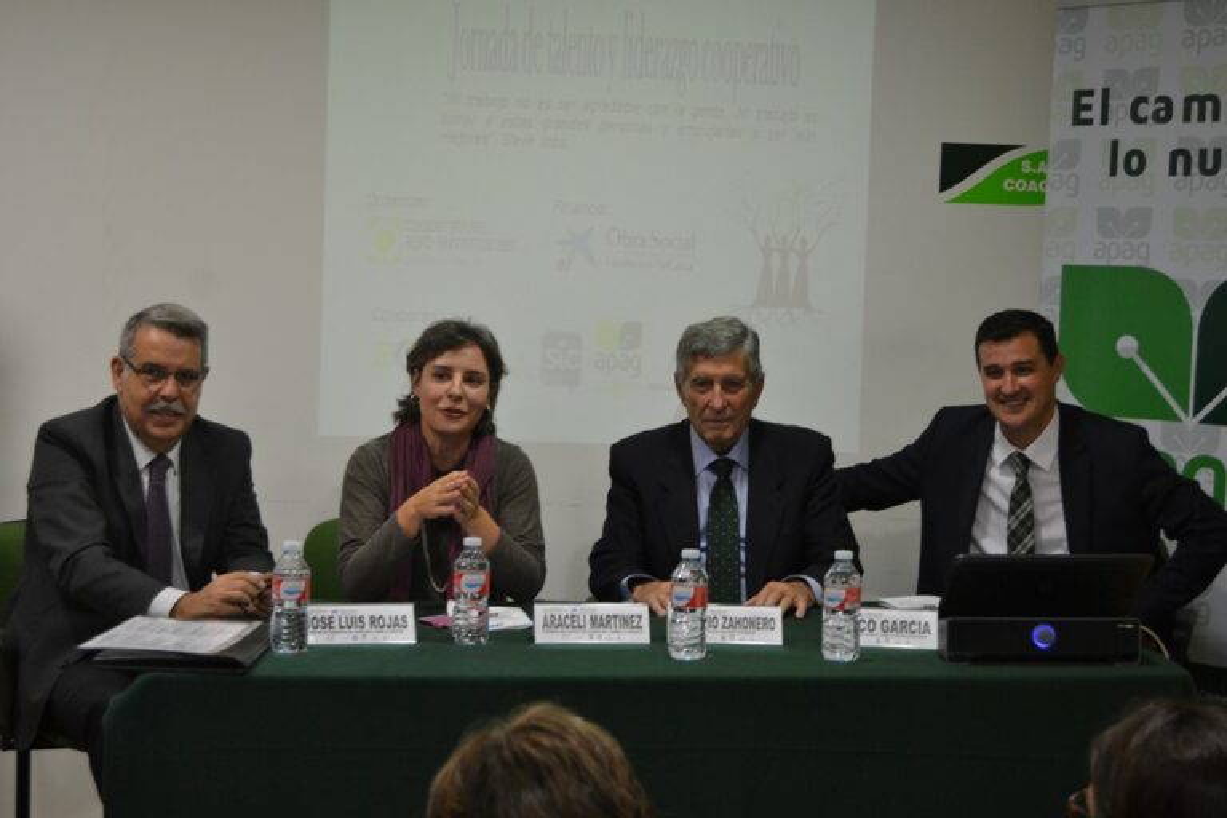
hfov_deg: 35.1
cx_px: 614
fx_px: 1943
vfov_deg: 23.8
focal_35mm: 57
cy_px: 409
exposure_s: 1/60
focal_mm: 38
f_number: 4.8
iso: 900
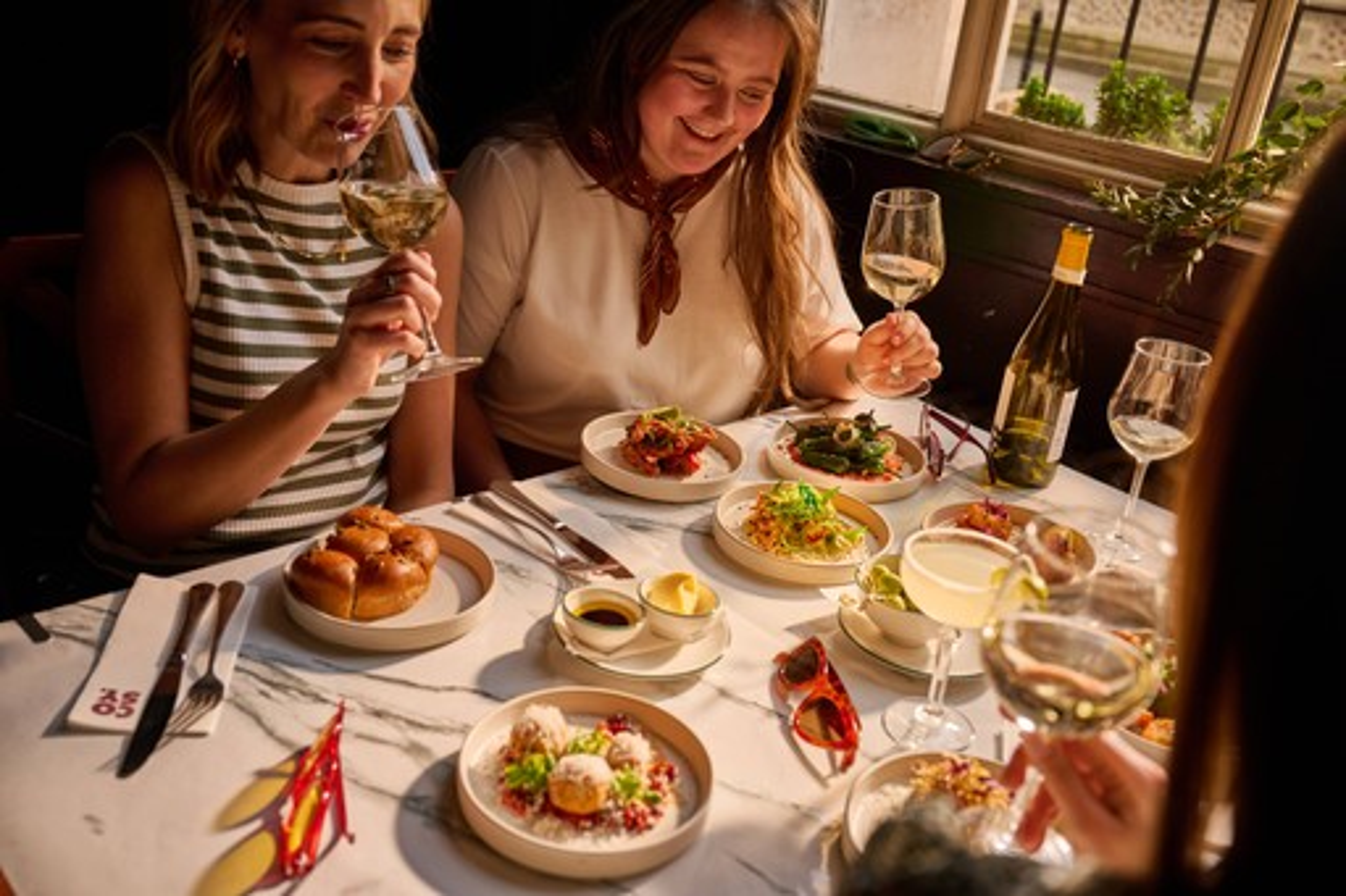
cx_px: 673
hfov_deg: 56.5
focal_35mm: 34
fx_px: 1252
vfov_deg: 39.4
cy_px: 448
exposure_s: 1/400
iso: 125
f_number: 4
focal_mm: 33.5
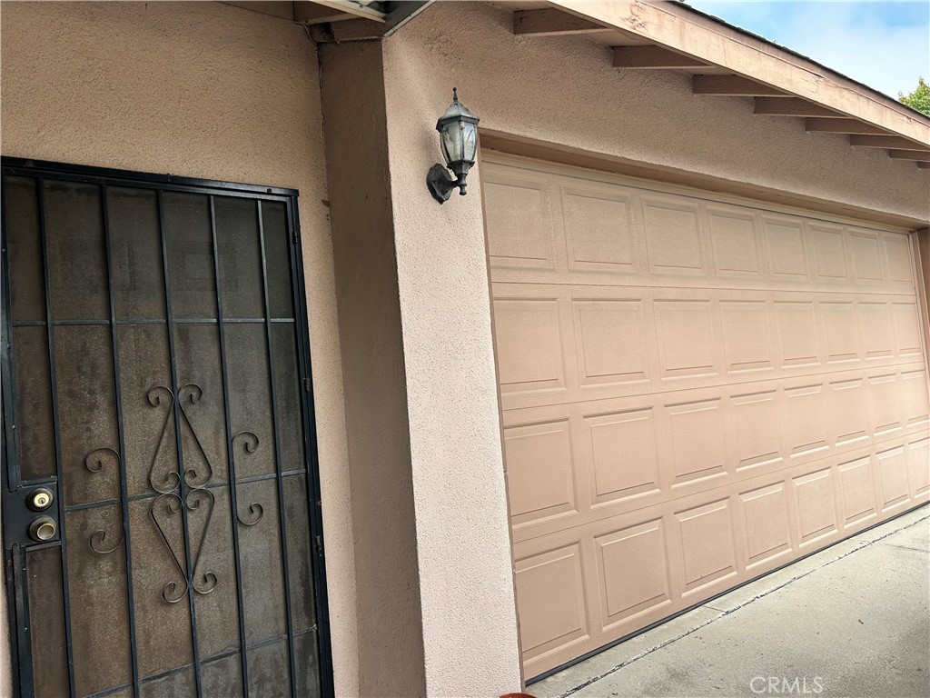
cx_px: 465
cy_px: 349
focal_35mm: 26
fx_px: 699
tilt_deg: +3.1
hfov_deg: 67.3
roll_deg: +5.1
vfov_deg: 53.1
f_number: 1.5
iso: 50
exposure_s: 1/1196
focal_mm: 5.7
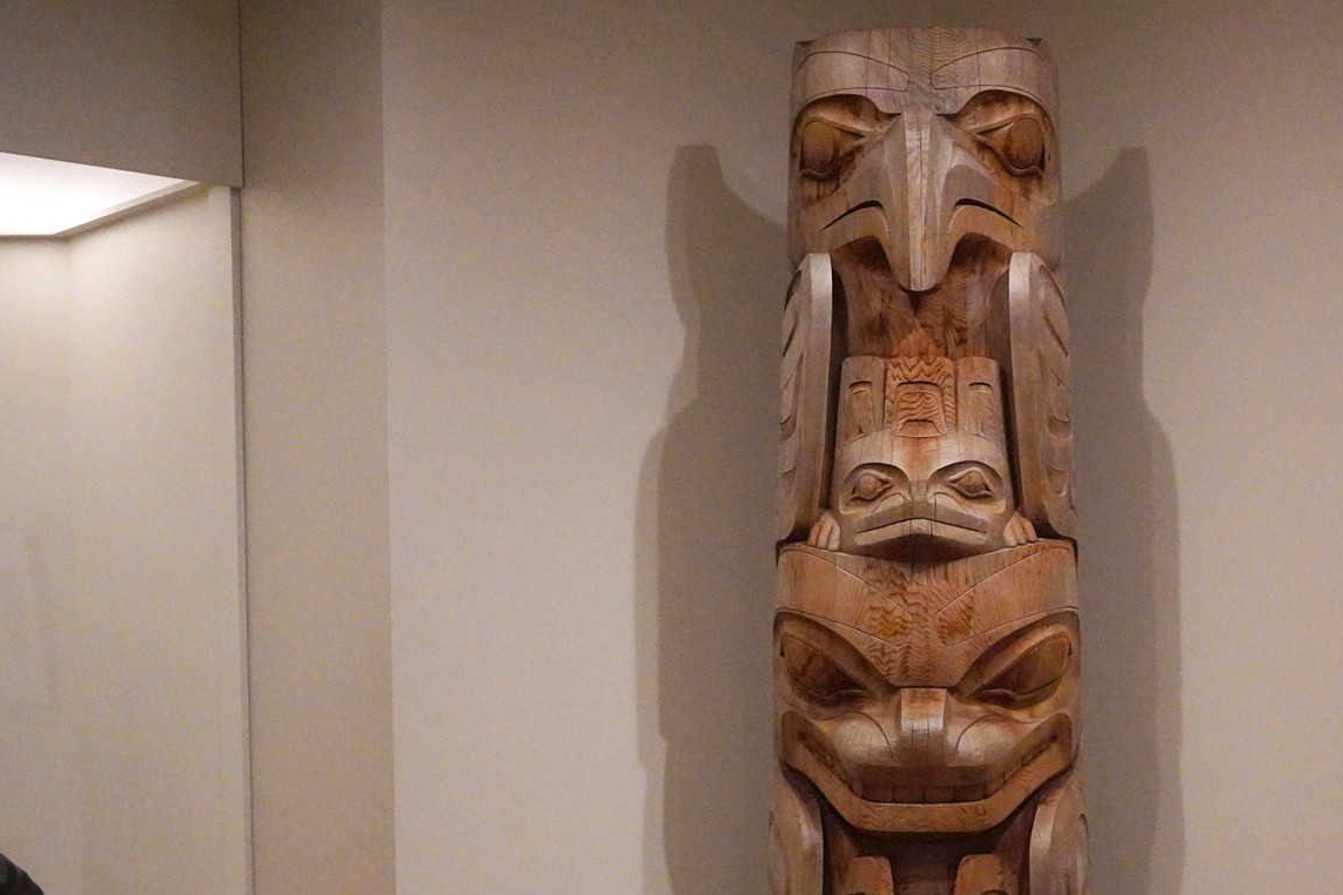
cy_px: 671
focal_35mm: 56
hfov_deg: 35.2
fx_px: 2089
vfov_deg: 23.9
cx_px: 919
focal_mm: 32
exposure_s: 1/100
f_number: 5
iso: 12800
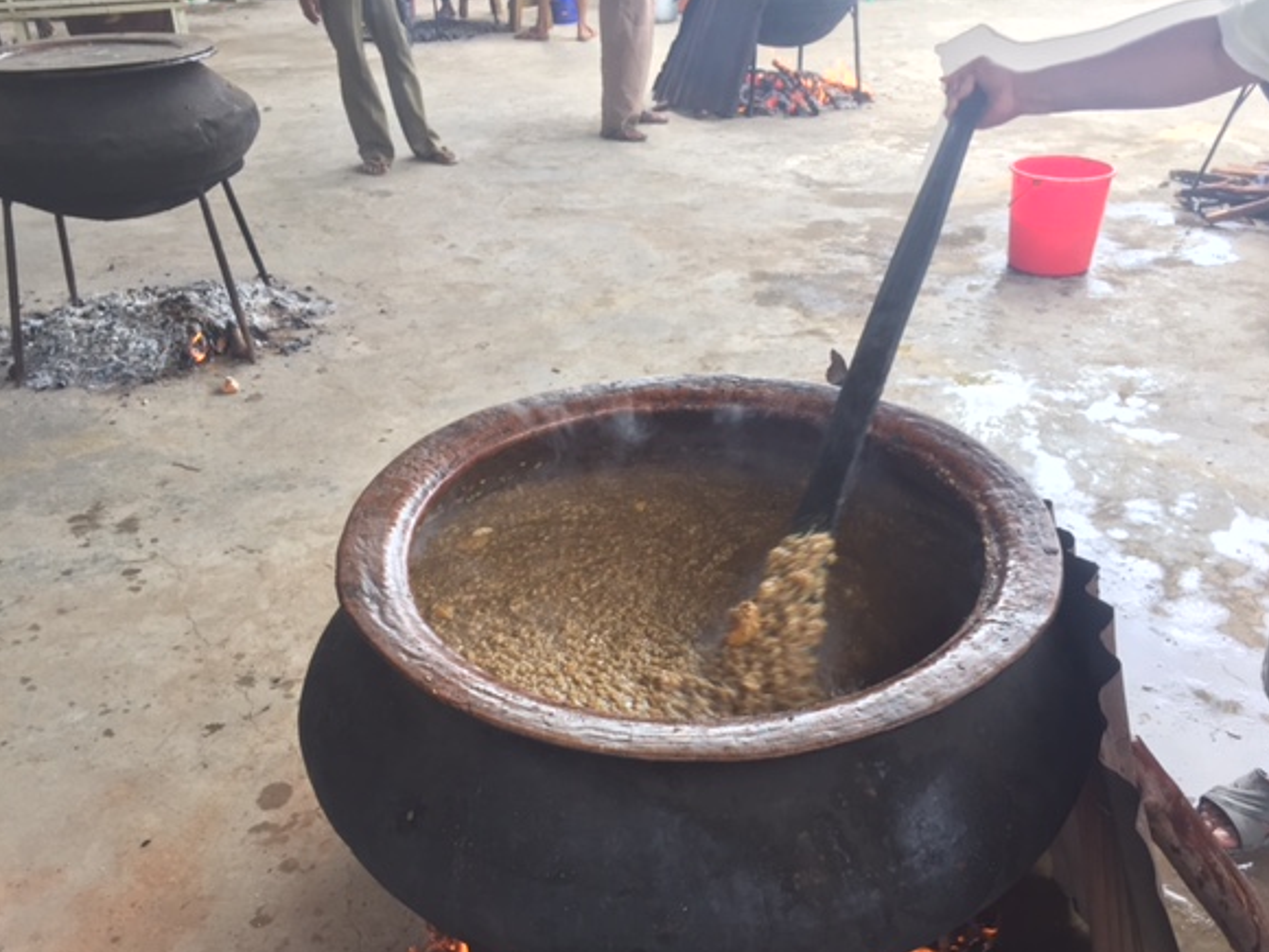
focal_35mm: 32
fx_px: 1173
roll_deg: +0.5
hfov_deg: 56.7
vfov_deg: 44.1
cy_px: 512
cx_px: 687
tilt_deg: -28.8
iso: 40
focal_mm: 4.15
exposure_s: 1/100
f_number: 2.2
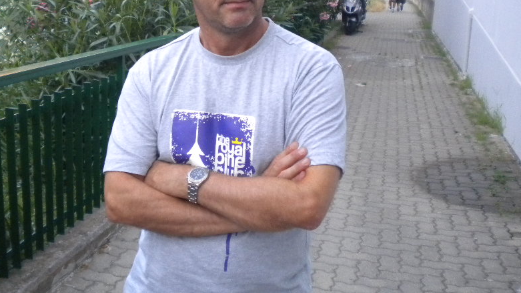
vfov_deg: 23.5
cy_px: 53
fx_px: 691
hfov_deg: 41.0
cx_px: 195
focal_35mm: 50
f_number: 3.1
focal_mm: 6.3
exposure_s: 1/285
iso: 400
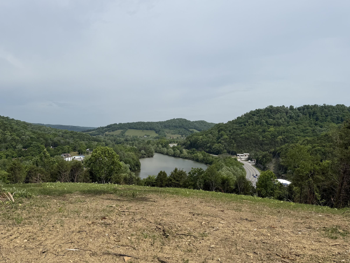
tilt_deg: -2.4
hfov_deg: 59.5
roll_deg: -1.5
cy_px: 146
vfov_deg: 46.7
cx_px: 141
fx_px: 303
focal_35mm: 30
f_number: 1.78
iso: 80
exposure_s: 1/6173
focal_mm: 6.76
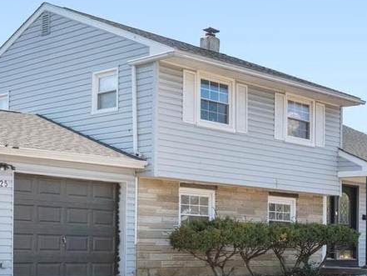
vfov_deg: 21.9
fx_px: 711
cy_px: 183
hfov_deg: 27.9
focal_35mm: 67
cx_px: 326
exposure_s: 1/160
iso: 640
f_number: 9
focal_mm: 16
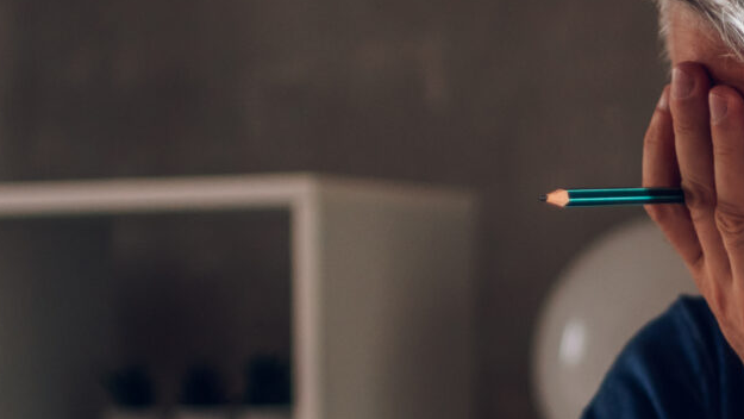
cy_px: 549
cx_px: 813
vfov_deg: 8.0
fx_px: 2960
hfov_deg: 14.0
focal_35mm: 150
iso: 320
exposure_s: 1/200
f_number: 1.8
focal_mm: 35
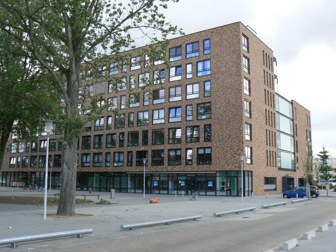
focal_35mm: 36
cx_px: 168
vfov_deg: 39.7
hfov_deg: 51.4
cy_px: 126
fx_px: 349
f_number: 5.6
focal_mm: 6
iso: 80
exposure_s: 1/100
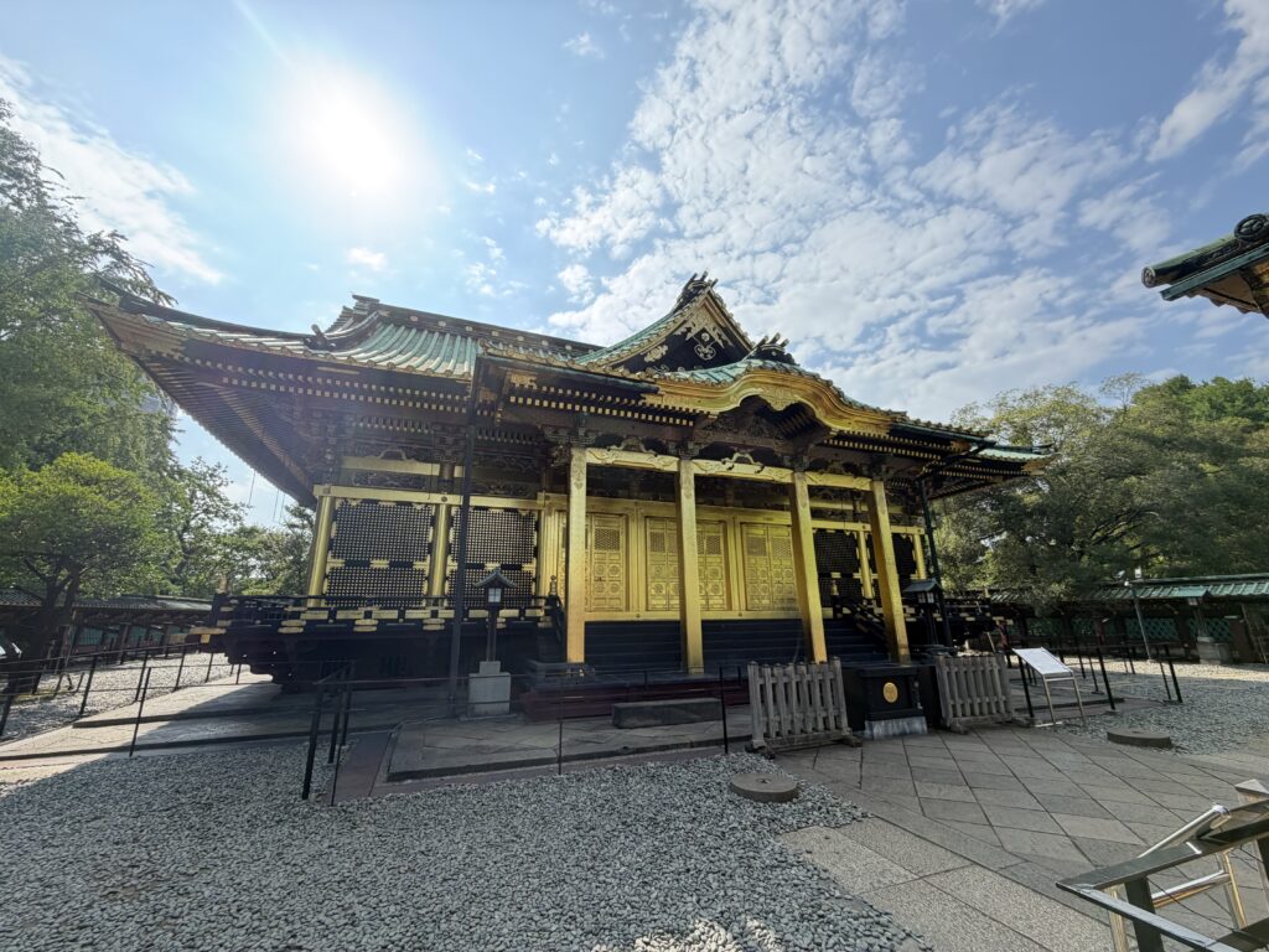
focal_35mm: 14
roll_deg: +0.8
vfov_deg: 85.7
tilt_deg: +15.8
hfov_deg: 102.1
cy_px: 476
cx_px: 634
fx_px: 513
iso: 50
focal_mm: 2.22
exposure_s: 1/502
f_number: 2.2
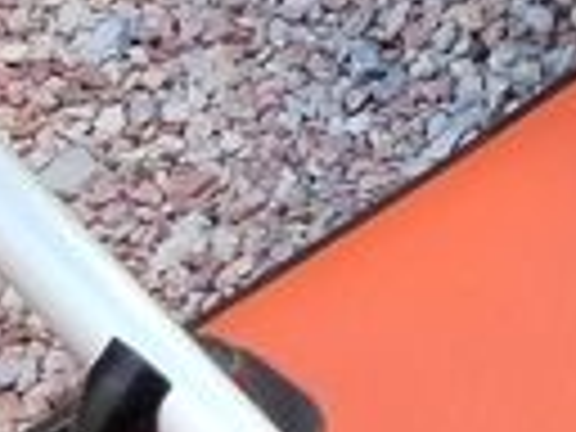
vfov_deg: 7.2
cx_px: 828
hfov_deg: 9.5
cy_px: -212
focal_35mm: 203
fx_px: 3378
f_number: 2
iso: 50
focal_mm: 2.78
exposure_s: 1/147
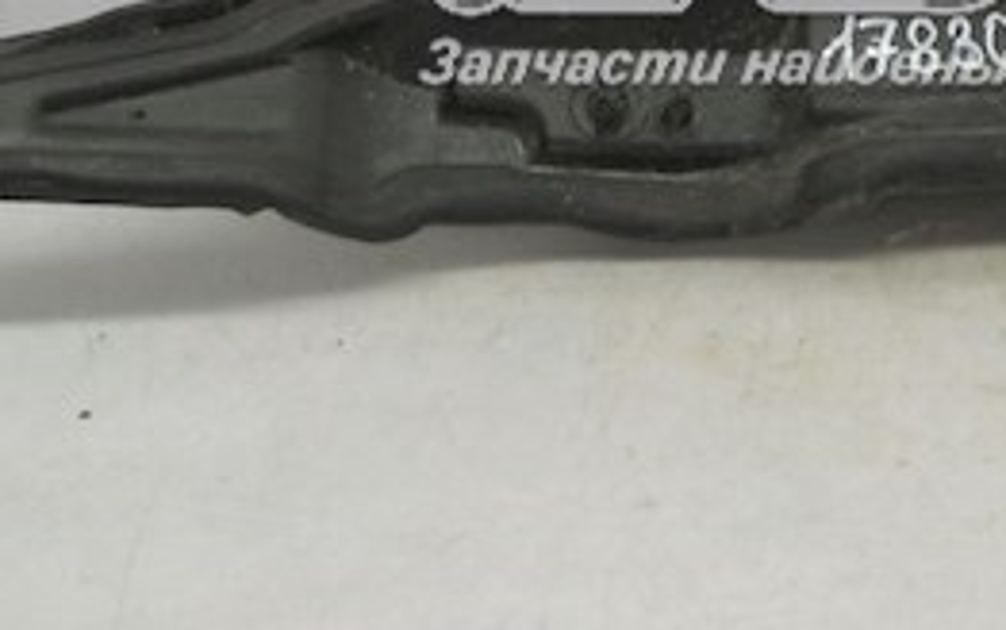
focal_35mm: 106
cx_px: 860
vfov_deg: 12.2
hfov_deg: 19.4
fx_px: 2907
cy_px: -46
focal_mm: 6.72
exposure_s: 1/40
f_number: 3.1
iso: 80
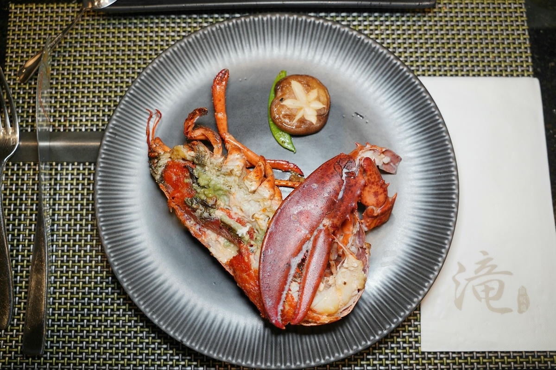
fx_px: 463
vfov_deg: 43.6
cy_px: 185
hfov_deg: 61.9
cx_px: 278
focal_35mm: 30
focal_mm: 30
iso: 250
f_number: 4
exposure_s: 1/60
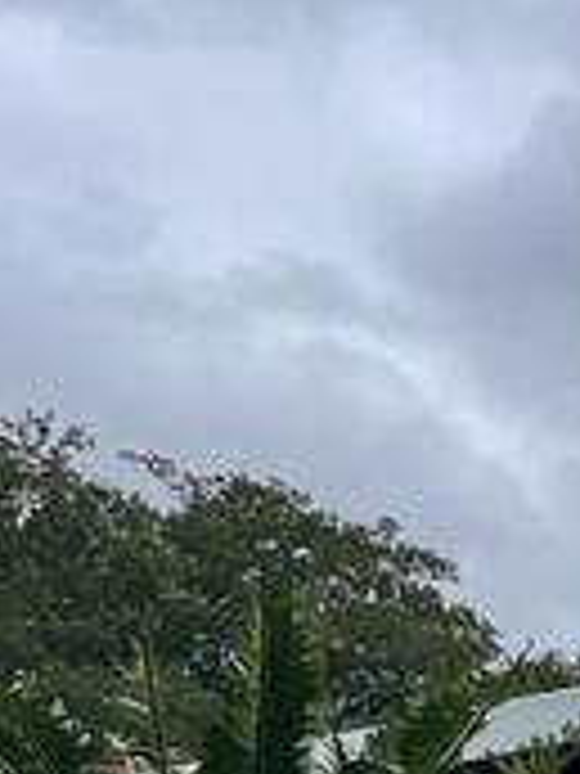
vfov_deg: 15.4
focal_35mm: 121
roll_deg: -0.3
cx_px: 1646
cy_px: 1044
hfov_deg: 9.8
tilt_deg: +5.9
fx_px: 2703
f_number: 1.6
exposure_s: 1/5814
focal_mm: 4.2
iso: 32
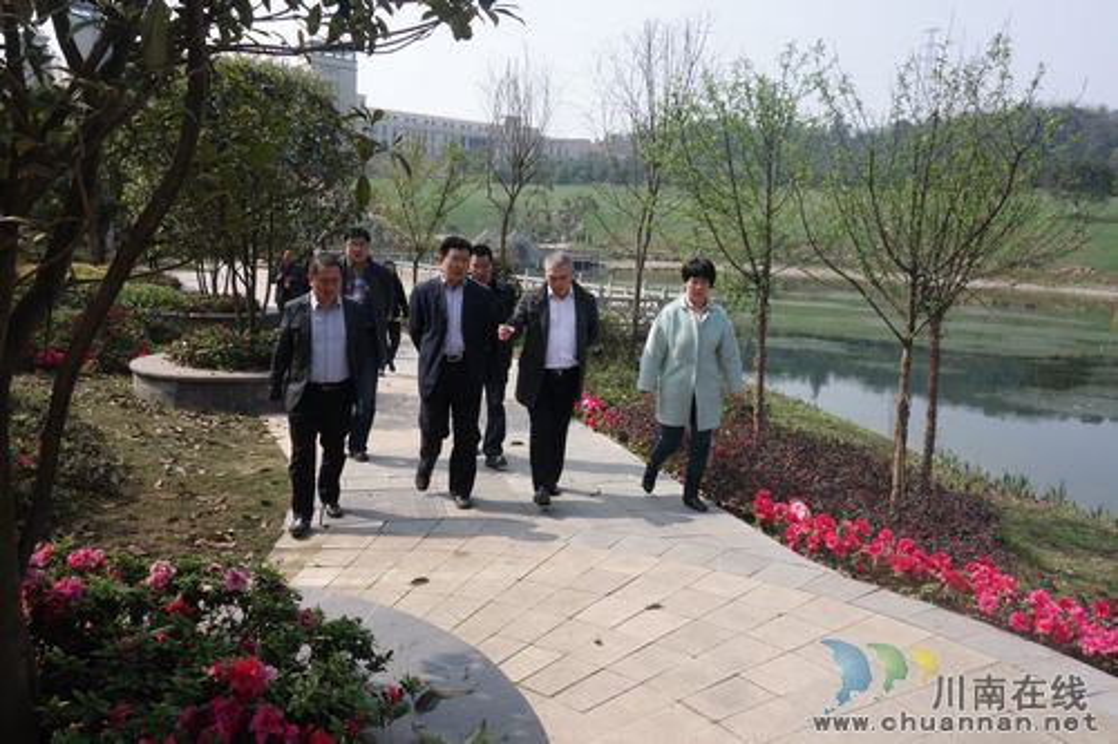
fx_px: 869
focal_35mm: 28
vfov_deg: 46.4
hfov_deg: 65.5
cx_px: 559
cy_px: 372
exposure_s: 1/1000
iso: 800
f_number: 8
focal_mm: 10.4
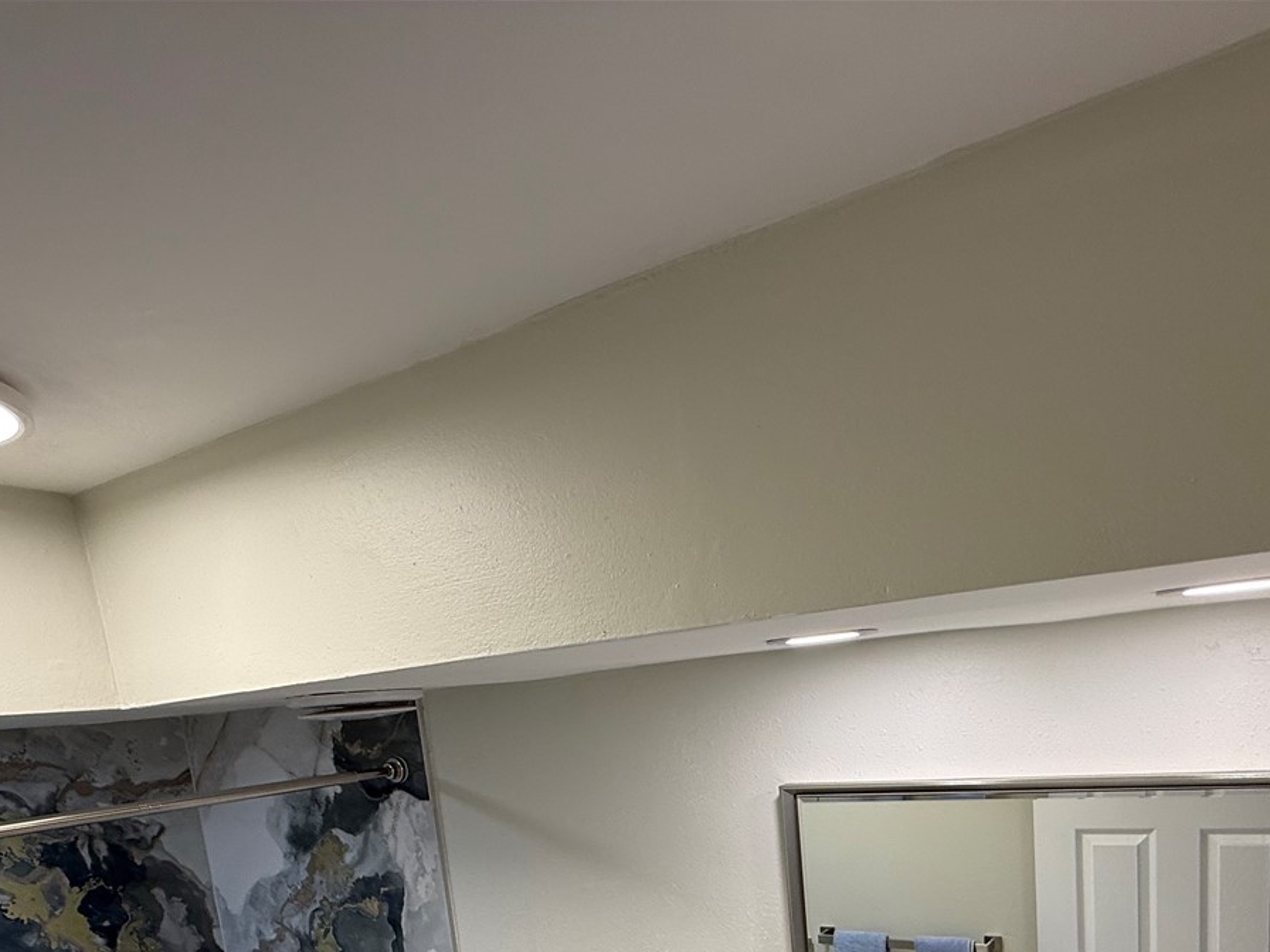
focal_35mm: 25
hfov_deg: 69.0
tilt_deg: -10.4
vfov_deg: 49.2
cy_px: 849
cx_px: 729
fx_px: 917
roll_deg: +5.6
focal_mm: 2.22
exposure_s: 1/120
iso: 64
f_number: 2.2
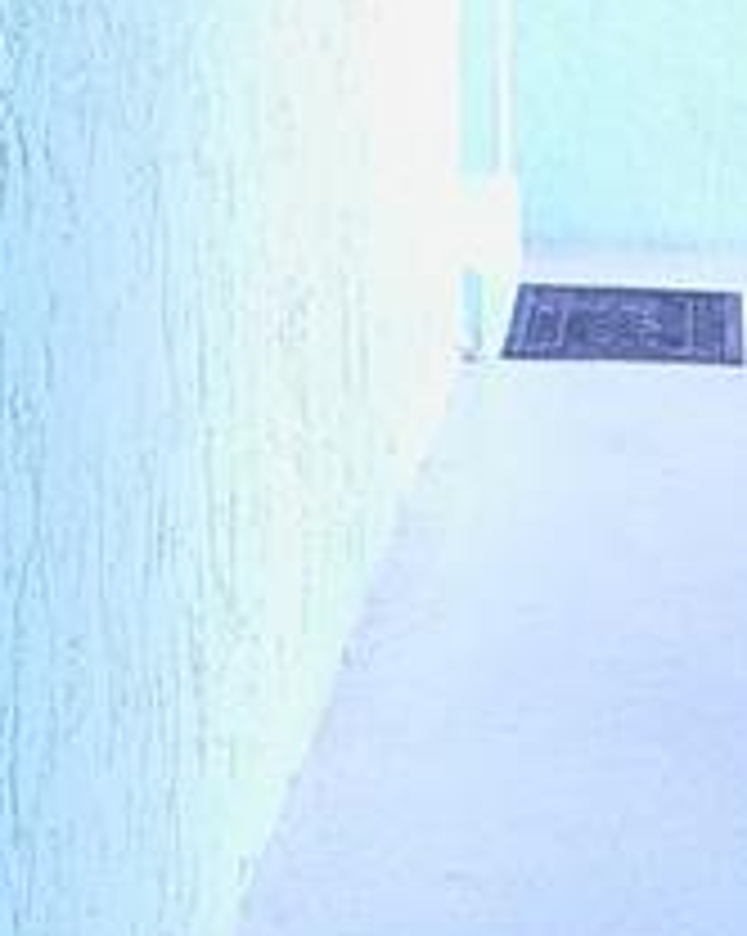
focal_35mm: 141
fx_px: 3902
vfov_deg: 12.8
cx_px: 382
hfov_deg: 10.9
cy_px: -554
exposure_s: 1/357
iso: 100
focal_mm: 7
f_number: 1.8
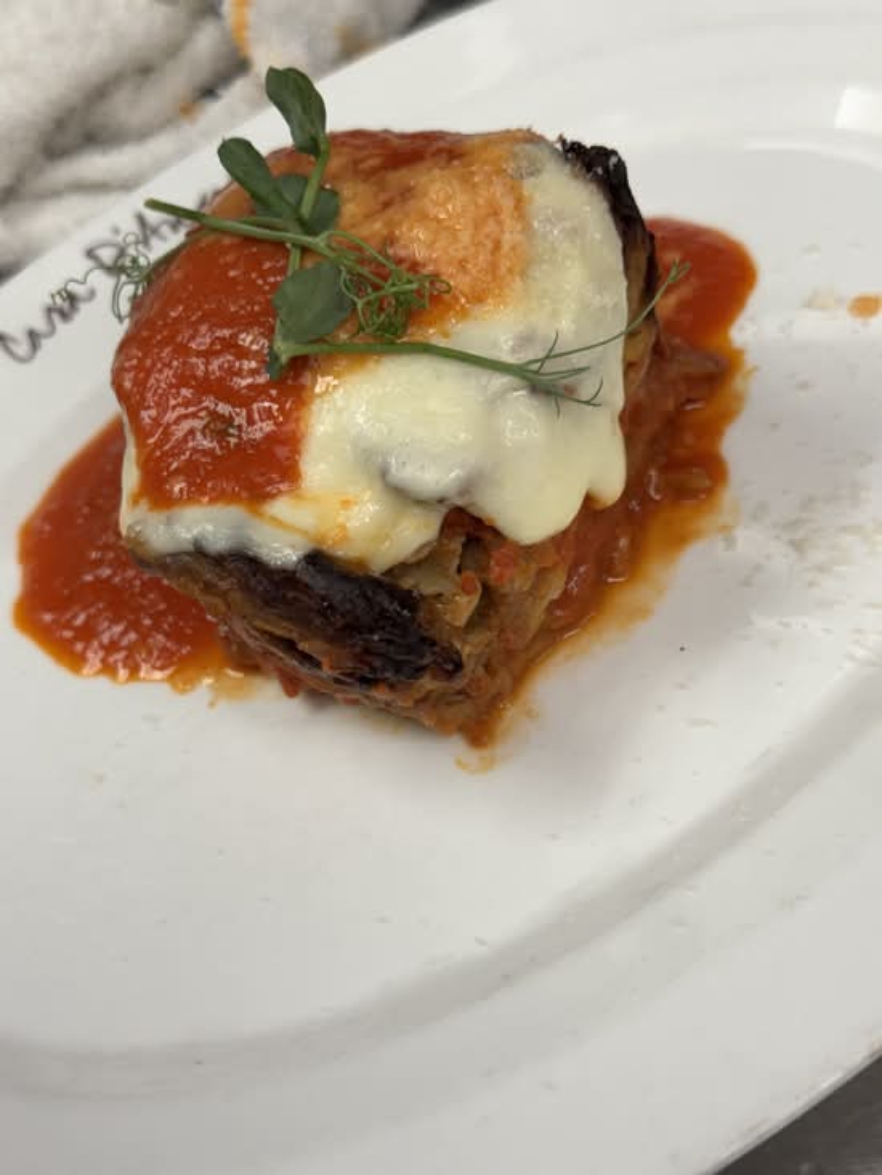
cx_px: 441
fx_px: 1630
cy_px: 588
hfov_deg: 30.3
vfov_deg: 39.7
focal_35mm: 48
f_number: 1.78
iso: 64
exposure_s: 1/60
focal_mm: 6.76
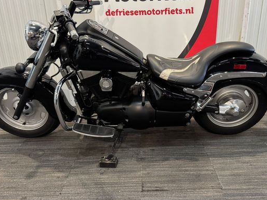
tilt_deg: -20.0
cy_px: 91
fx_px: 231
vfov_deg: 46.7
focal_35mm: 30
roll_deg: +1.0
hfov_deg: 59.9
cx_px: 145
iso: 320
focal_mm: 6.76
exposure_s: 1/50
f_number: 1.78
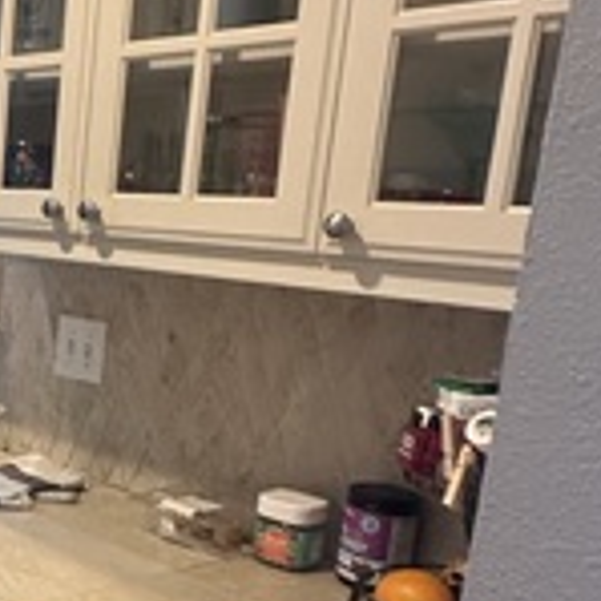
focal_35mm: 53
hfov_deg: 26.4
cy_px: 403
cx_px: -214
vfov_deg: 31.9
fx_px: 1041
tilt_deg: -9.7
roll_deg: -2.3
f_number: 2.2
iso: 250
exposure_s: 1/60
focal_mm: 2.22
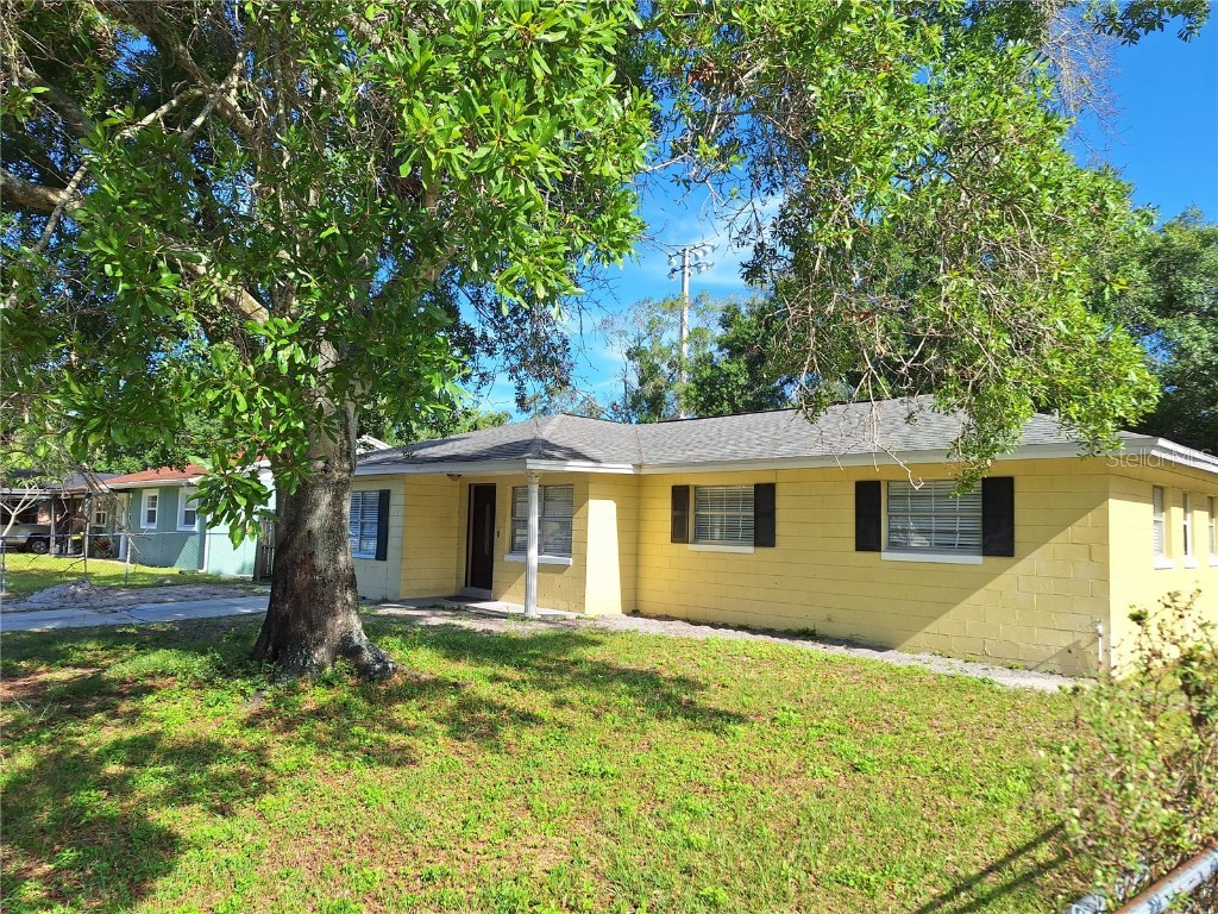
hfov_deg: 73.9
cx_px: 609
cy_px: 457
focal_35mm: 23
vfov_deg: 58.9
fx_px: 809
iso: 40
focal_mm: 5.54
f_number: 1.8
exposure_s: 1/1567
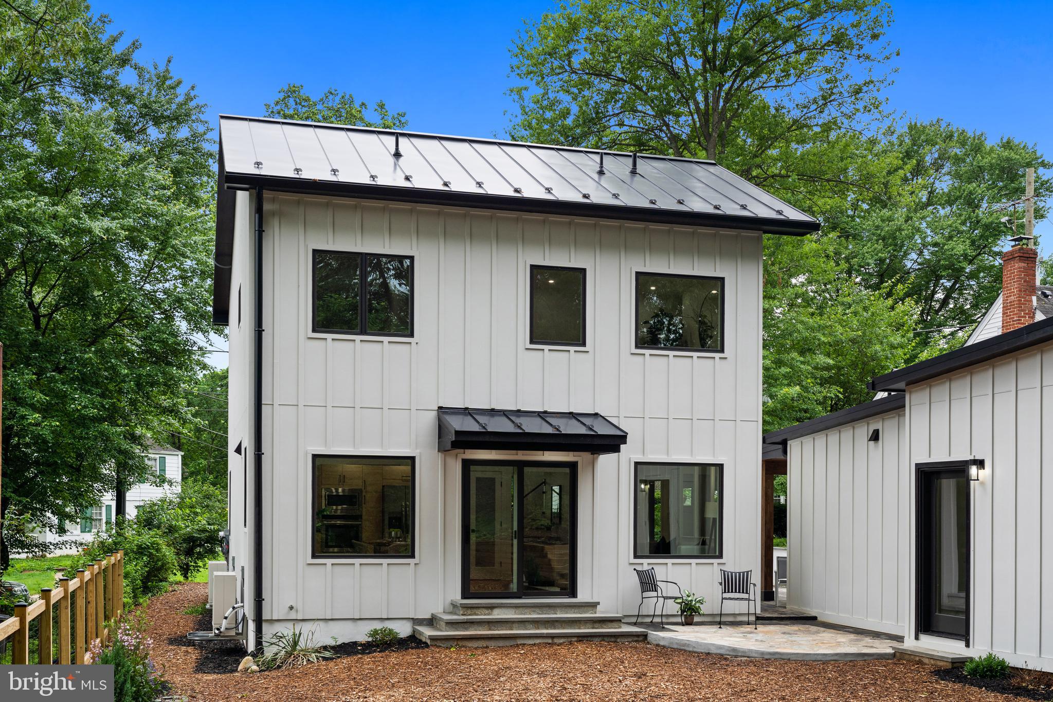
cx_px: 526
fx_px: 1141
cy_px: 351
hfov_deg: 49.6
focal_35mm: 39
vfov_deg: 34.2
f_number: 4
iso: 125
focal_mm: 26
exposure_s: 1/50
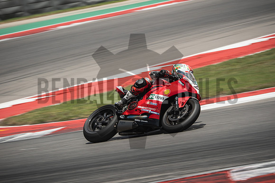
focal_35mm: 300
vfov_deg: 4.6
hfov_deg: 6.9
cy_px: 92
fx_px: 2292
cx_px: 138
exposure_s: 1/200
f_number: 8
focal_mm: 200
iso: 125
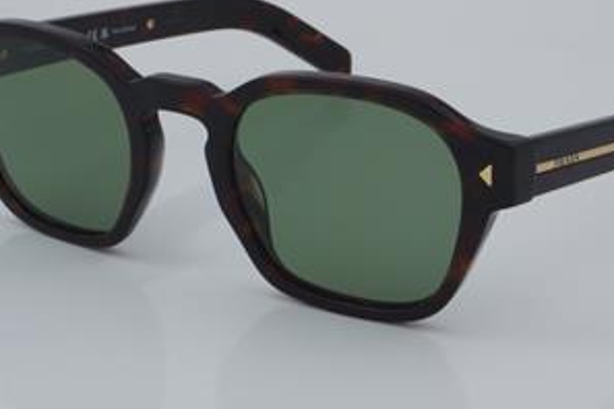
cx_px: 347
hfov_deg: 20.2
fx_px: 1722
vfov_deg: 13.5
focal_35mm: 101
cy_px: 159
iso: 100
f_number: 32
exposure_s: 1/4
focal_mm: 50
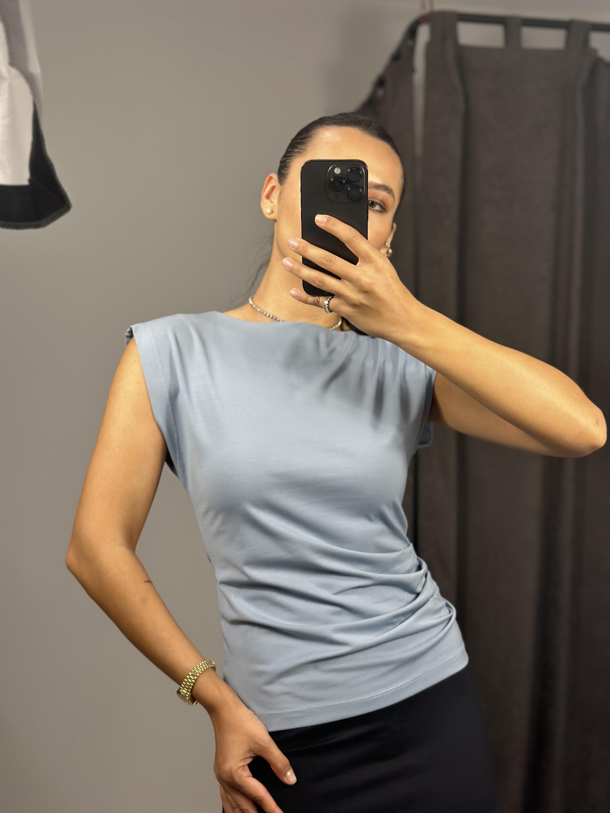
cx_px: 305
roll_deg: +0.4
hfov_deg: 30.3
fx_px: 1128
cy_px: 406
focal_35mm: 48
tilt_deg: -26.0
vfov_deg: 39.7
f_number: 1.78
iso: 80
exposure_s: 1/100
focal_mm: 6.86
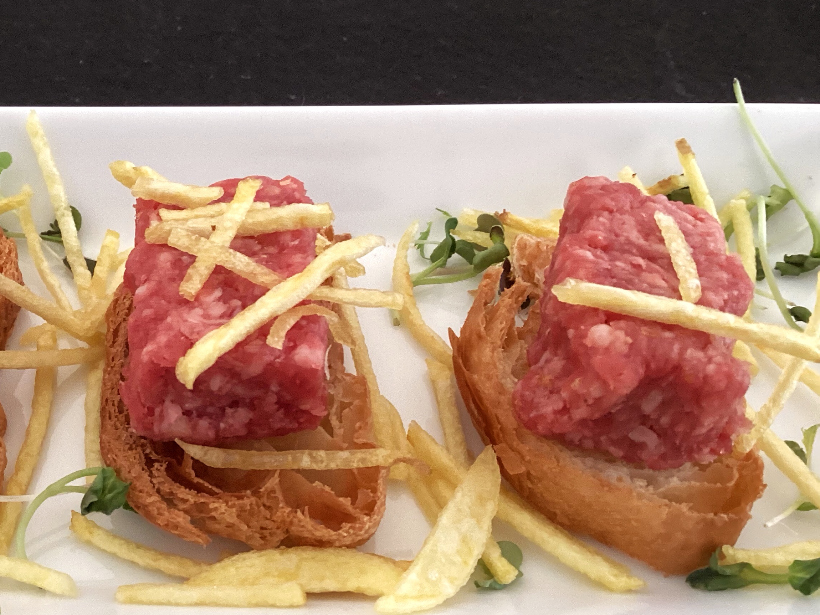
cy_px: 404
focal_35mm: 44
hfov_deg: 42.1
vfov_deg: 32.6
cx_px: 246
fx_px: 1042
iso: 200
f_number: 2.4
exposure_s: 1/60
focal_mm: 3.3
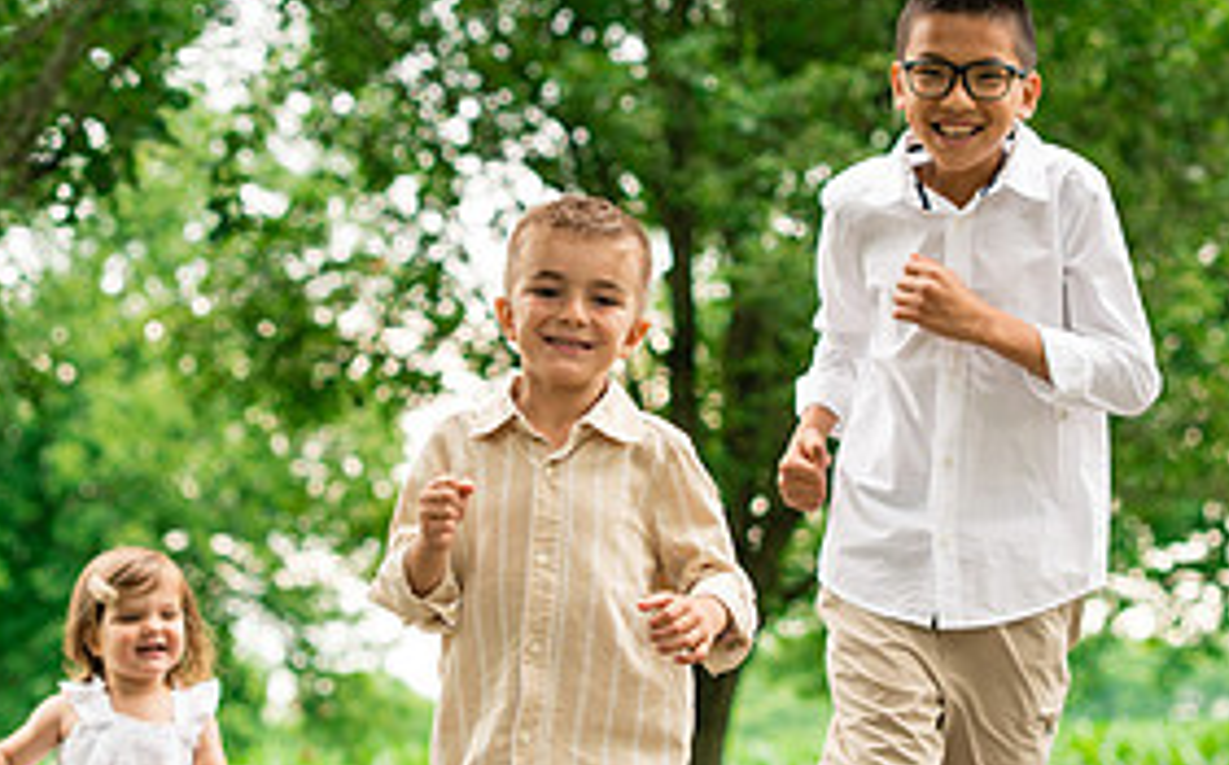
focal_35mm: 179
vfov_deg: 7.3
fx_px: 5989
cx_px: 647
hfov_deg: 11.7
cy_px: 400
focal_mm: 85
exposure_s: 1/500
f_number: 3.5
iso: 500
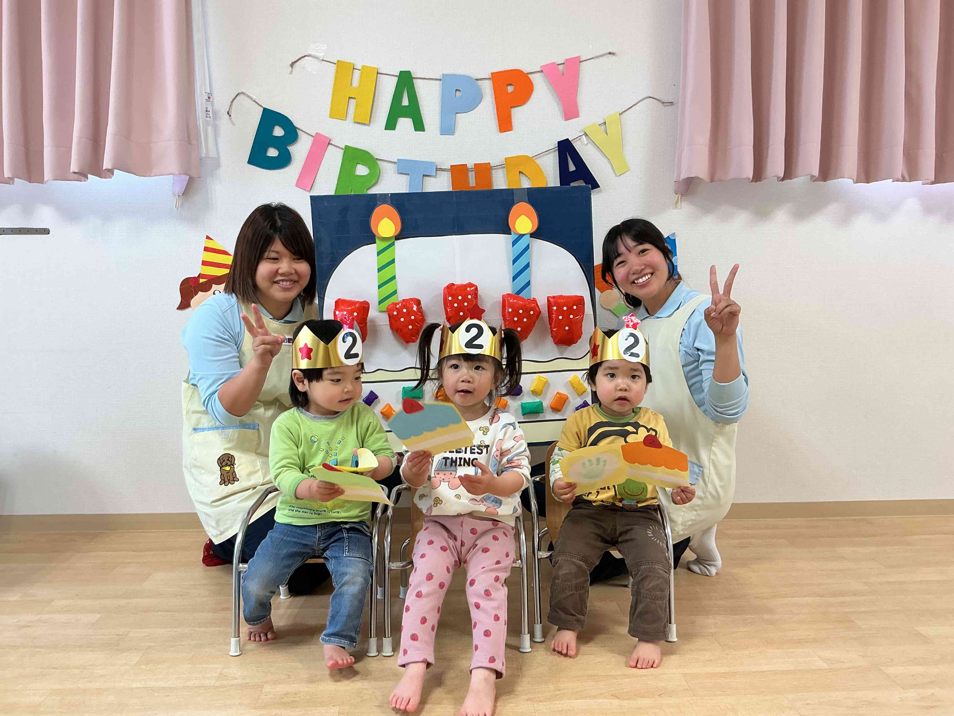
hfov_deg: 61.7
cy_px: 358
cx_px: 477
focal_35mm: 29
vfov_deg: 48.2
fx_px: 799
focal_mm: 3
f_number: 1.8
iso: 40
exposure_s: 1/120
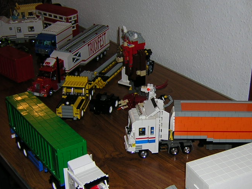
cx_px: 180
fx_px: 408
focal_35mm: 56
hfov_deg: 33.8
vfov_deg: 26.1
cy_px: 103
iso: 100
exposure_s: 1/60.1
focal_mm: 4.7
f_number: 2.6
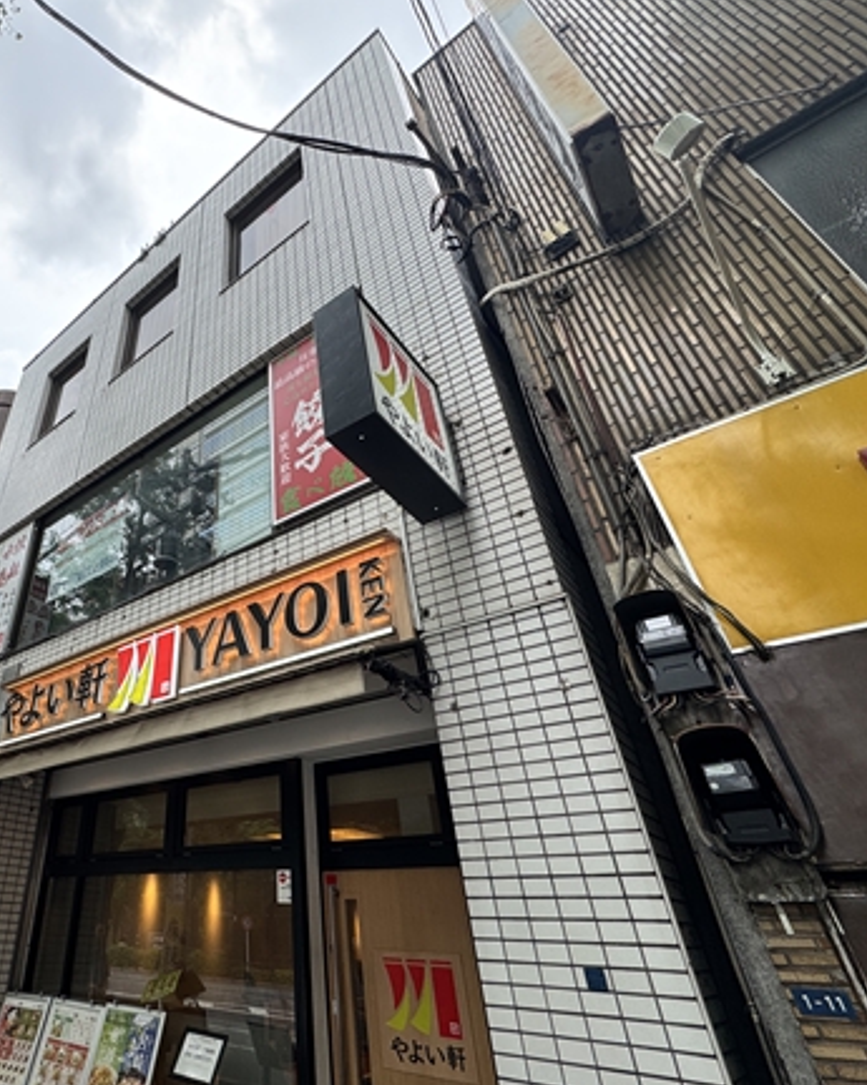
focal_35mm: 19
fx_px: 610
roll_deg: -2.5
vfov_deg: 83.3
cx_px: 209
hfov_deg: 66.1
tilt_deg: +35.1
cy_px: 530
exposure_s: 1/476
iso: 40
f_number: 2.2
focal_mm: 2.22
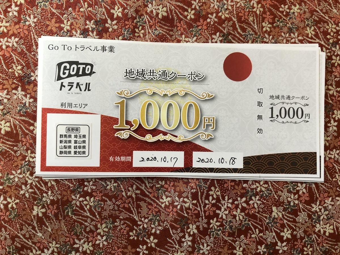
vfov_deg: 49.7
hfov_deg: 63.4
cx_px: 170
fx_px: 275
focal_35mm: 28
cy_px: 128
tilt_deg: -86.2
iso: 64
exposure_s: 1/15
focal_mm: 3.99
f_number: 1.8
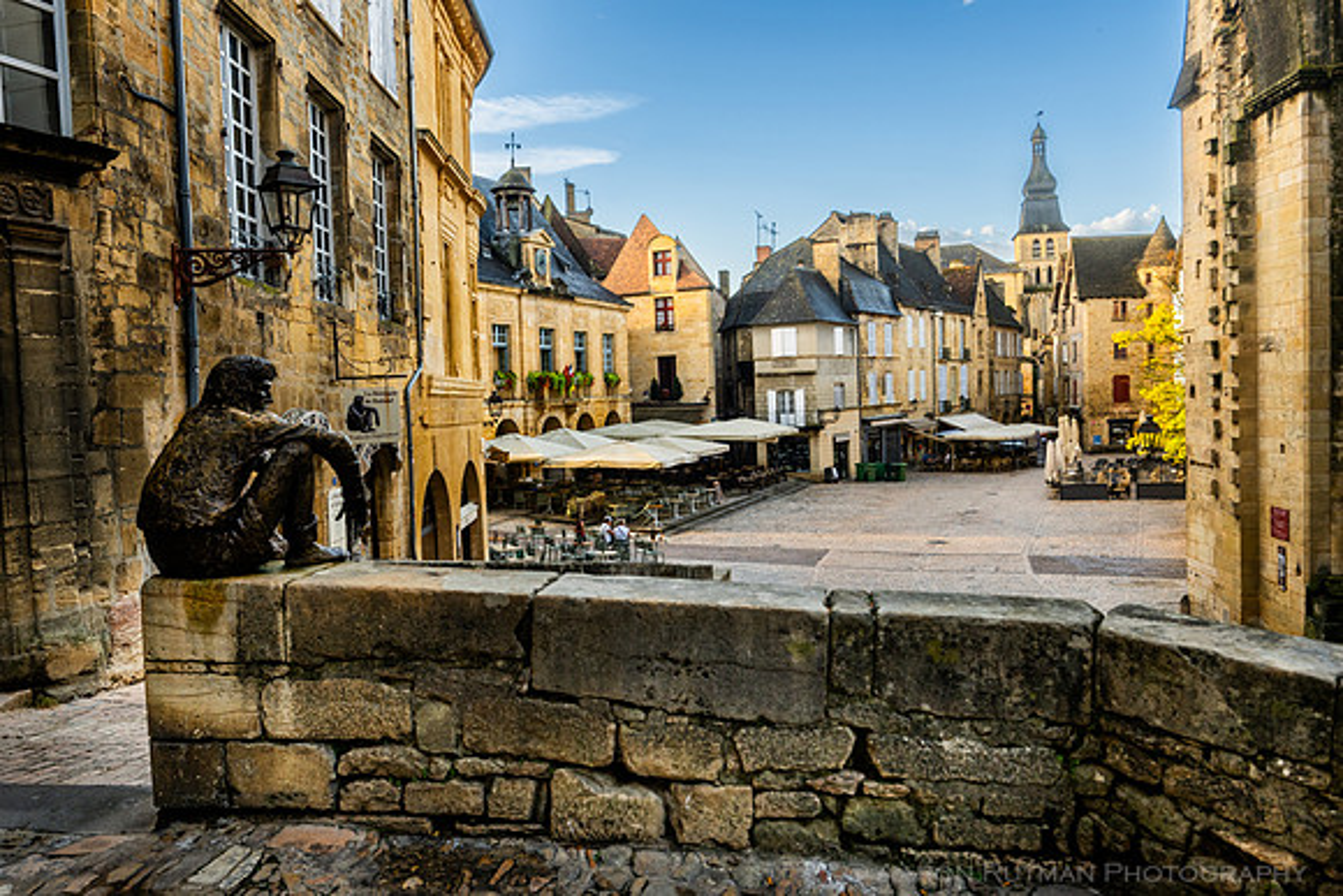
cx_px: 672
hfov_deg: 69.4
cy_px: 448
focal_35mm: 26
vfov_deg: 49.6
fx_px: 970
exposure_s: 1/60
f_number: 8
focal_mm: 26
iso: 220
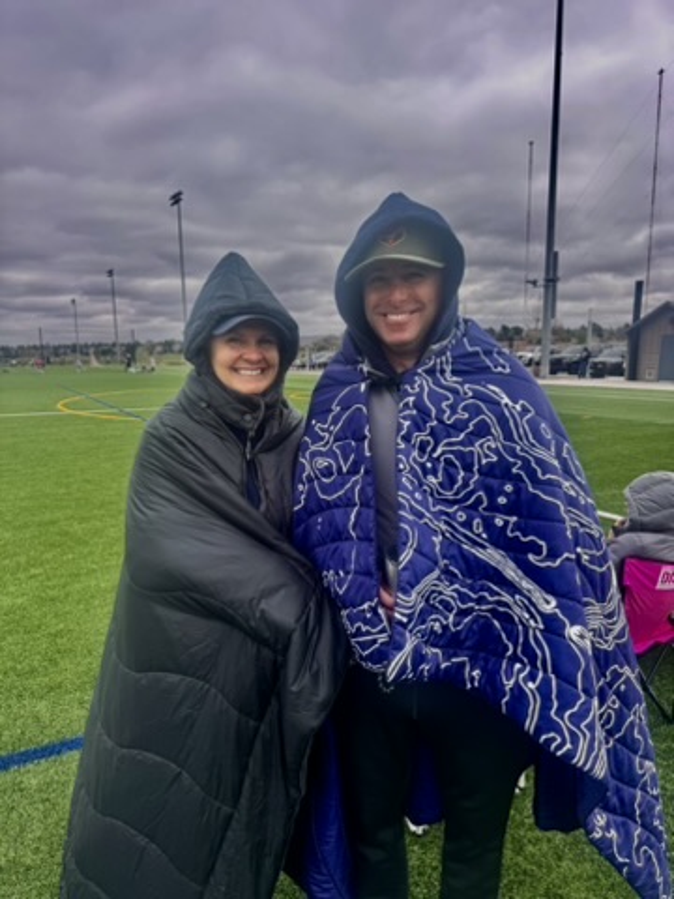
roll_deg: +0.4
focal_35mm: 24
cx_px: 337
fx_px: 623
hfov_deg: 56.8
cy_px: 450
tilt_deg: -9.0
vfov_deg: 71.6
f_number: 1.78
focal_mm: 6.76
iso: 80
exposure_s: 1/2506
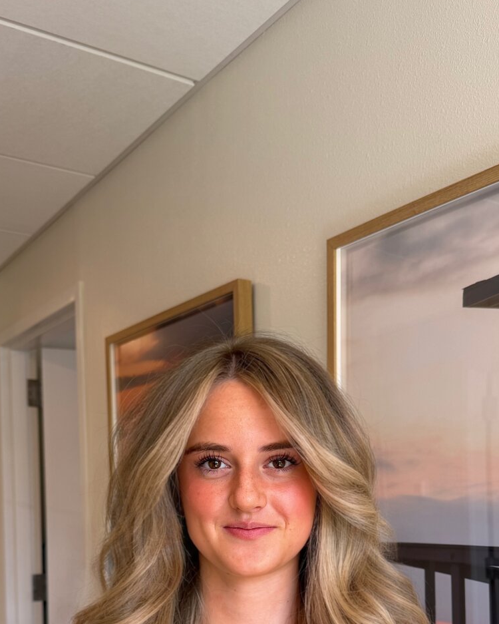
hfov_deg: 37.2
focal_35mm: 40
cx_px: 306
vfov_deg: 43.2
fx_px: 738
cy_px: 517
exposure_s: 1/164
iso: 64
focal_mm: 6.76
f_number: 1.78
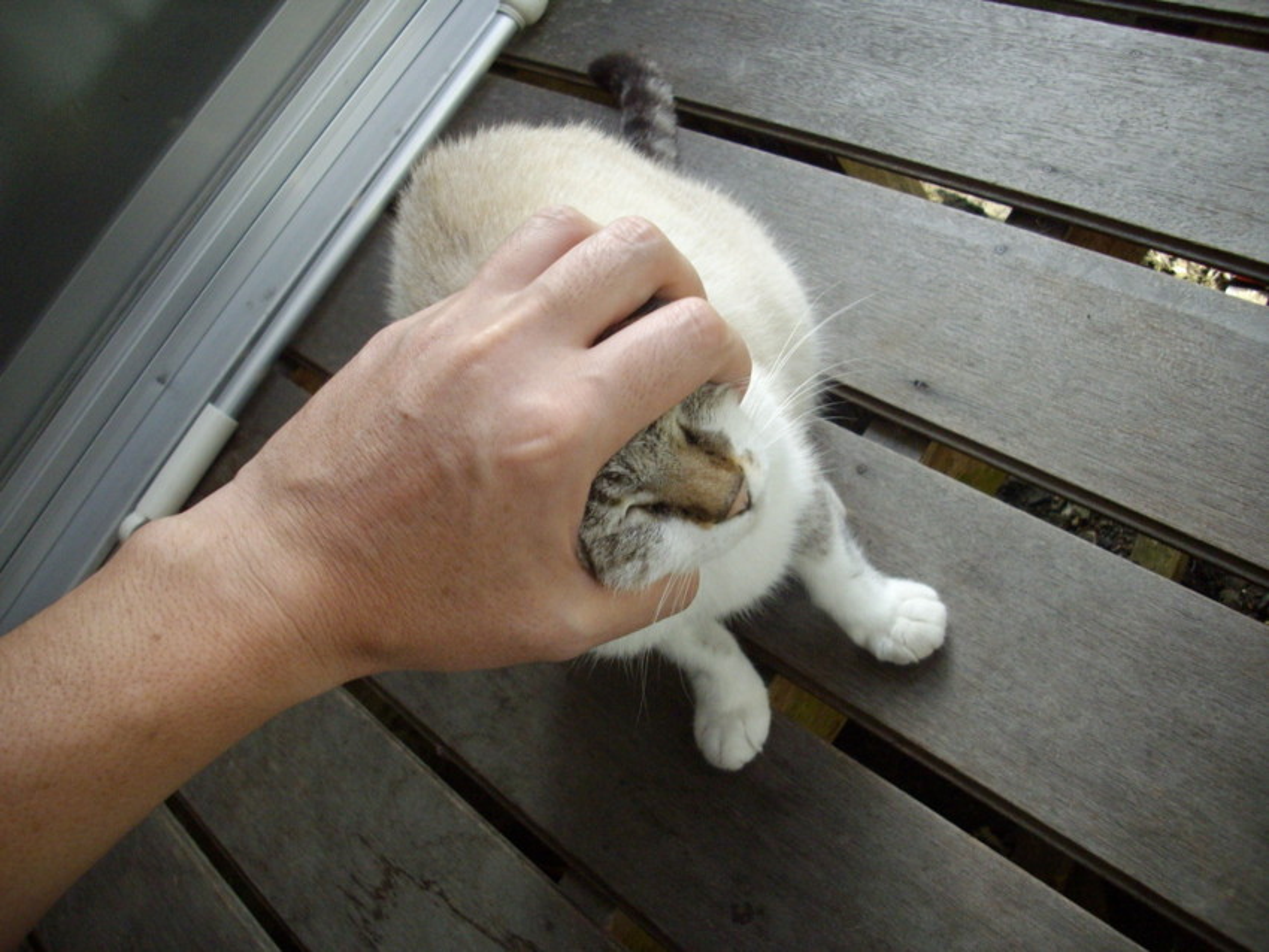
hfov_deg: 50.1
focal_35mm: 37
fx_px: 1357
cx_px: 634
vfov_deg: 38.7
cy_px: 476
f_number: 2.8
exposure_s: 1/125
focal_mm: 6.2
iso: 147
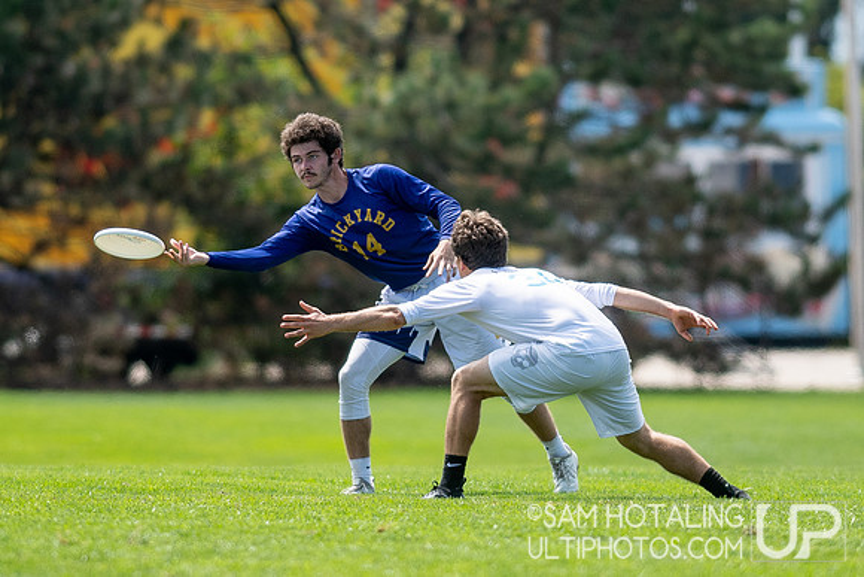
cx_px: 428
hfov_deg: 2.3
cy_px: 277
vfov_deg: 1.6
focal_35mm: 881
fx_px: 21159
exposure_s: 1/3200
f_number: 2.8
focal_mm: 300
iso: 125
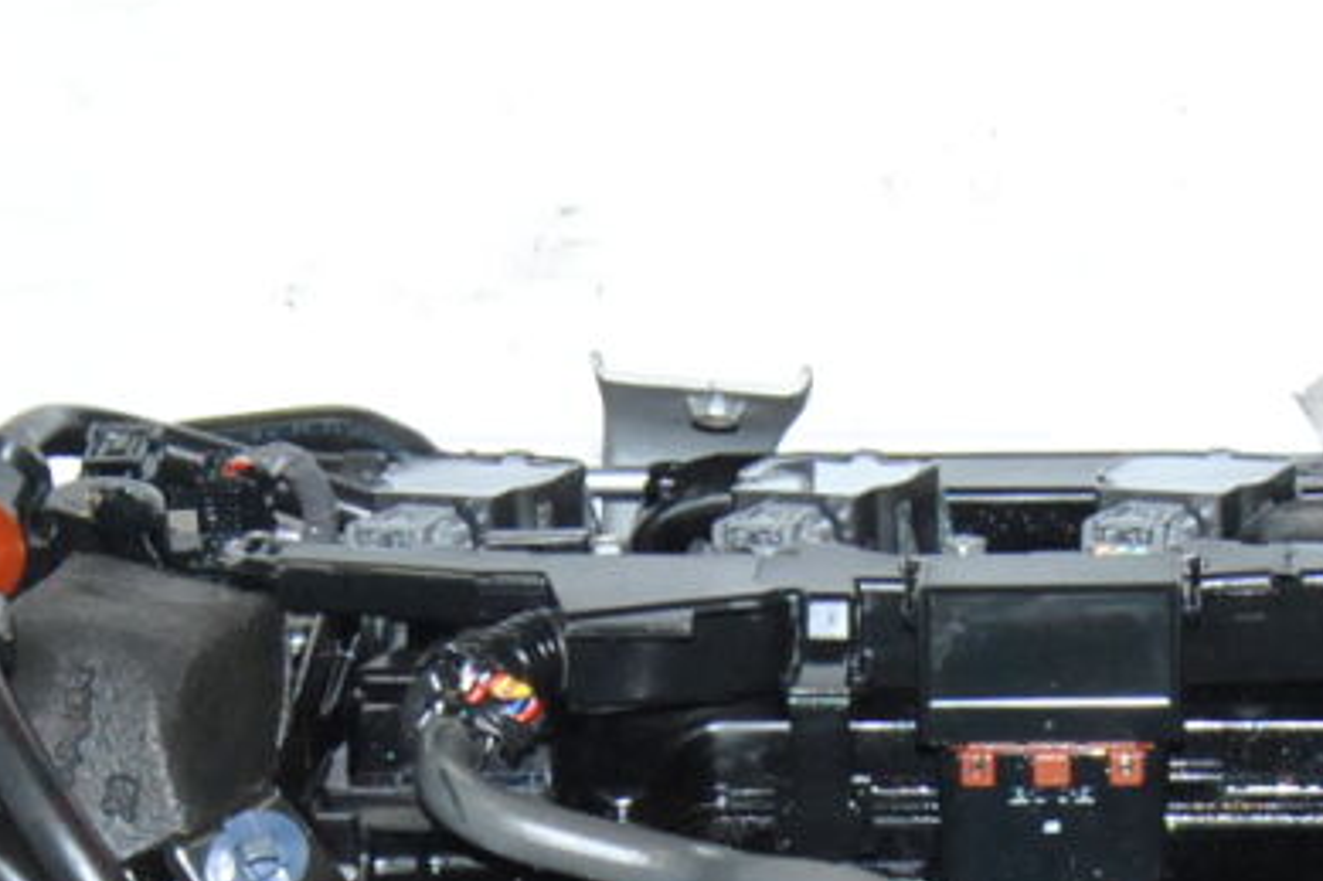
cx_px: 942
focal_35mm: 142
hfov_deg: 14.4
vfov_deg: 9.4
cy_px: 1311
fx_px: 5218
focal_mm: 23
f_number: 10
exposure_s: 1/200
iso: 800
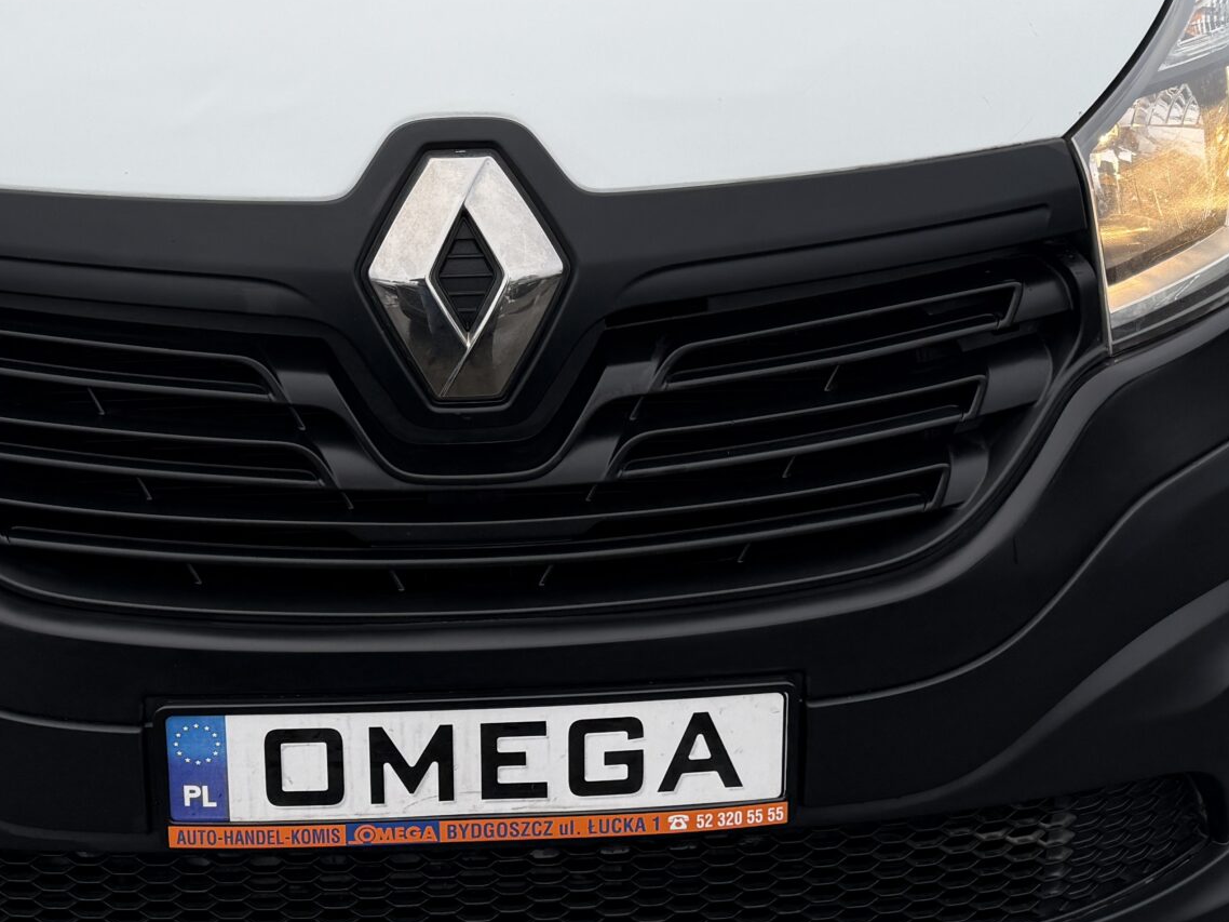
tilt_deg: -13.4
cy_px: 210
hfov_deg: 35.3
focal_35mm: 54
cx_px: 423
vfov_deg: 26.6
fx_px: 1917
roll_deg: +1.1
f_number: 1.78
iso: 80
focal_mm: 6.76
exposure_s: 1/665
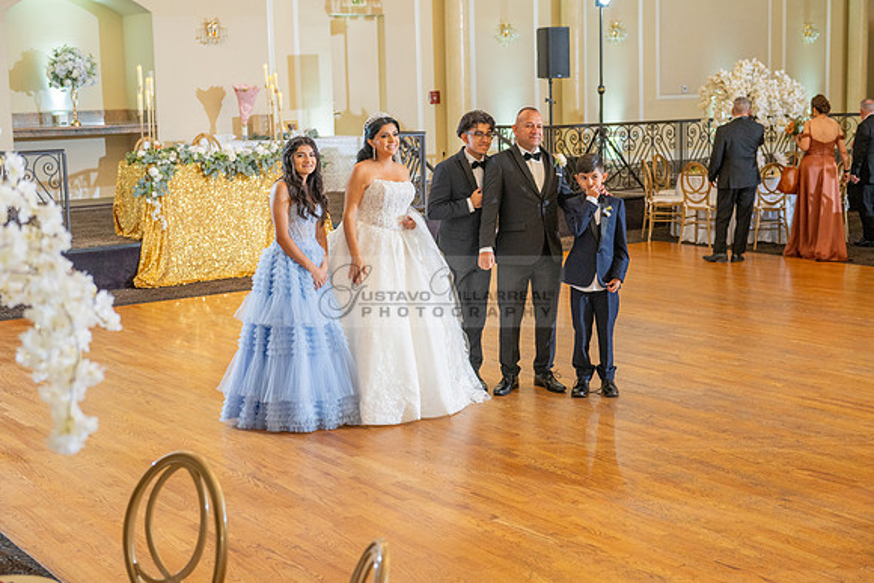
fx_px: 1336
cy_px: 292
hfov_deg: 36.2
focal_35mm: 55
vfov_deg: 24.6
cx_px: 437
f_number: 4
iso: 800
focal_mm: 55
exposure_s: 1/125
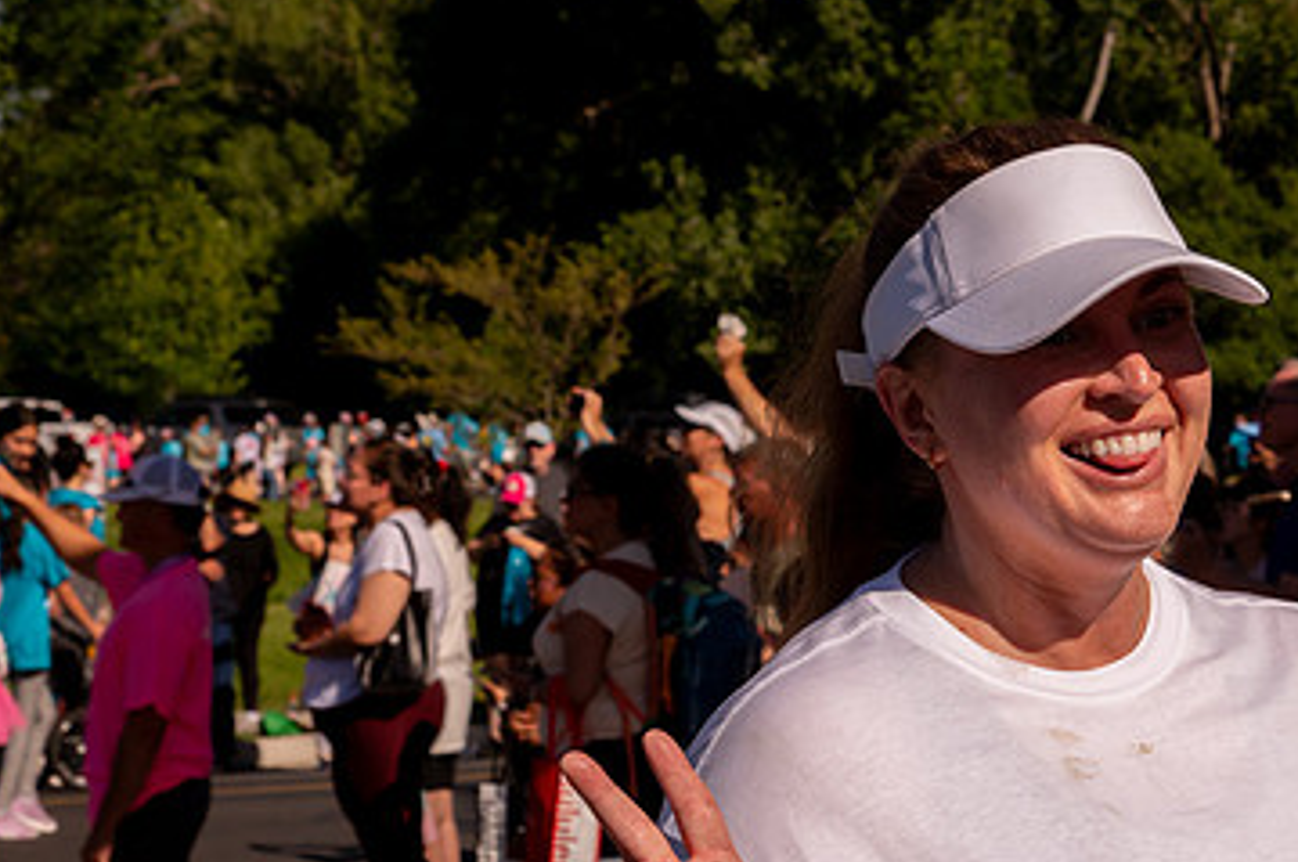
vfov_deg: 10.0
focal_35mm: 137
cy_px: 413
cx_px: 937
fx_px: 4933
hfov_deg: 14.9
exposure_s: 1/1600
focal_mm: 66
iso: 800
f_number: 11
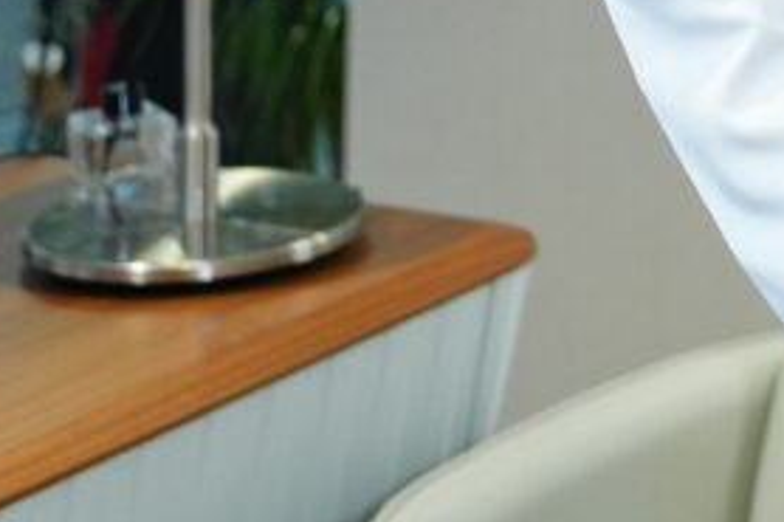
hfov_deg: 12.0
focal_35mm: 161
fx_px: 3504
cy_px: -552
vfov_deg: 8.1
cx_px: 1309
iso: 1250
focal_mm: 35
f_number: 2.8
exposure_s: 1/320
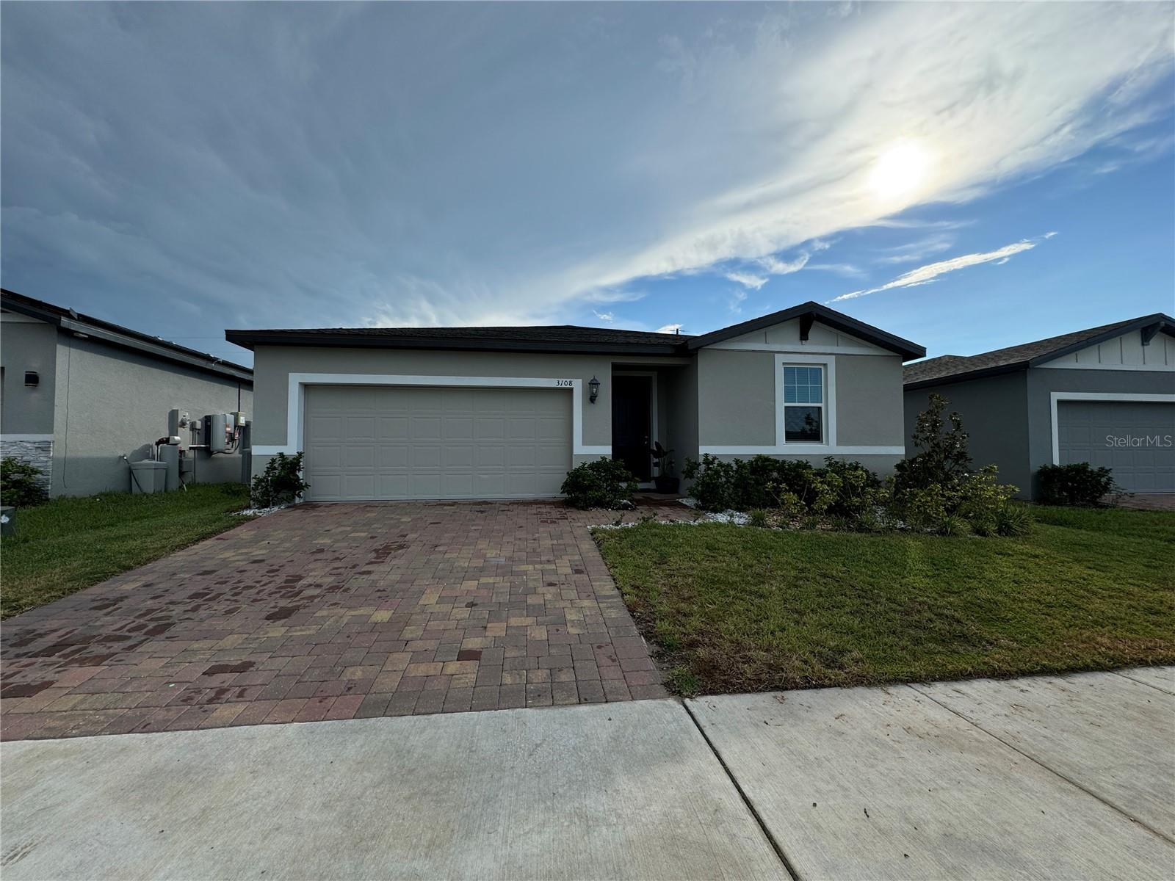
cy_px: 440
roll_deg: -0.6
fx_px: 475
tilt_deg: +1.7
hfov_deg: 102.1
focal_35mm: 14
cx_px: 588
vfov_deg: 85.7
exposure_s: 1/1600
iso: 40
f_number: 2.2
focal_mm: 2.22
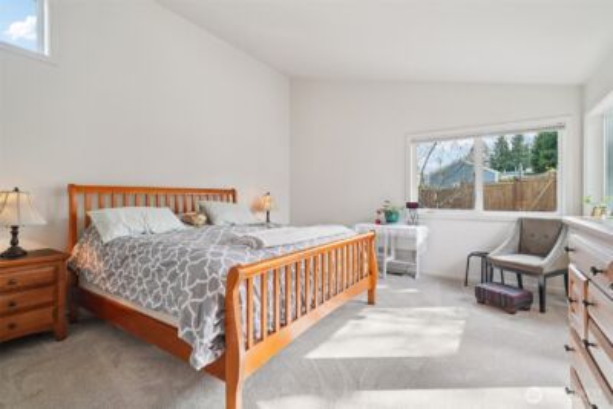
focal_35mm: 16
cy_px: 204
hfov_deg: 96.7
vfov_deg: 73.8
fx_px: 273
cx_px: 306
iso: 1600
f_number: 8
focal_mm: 16
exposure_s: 1/80
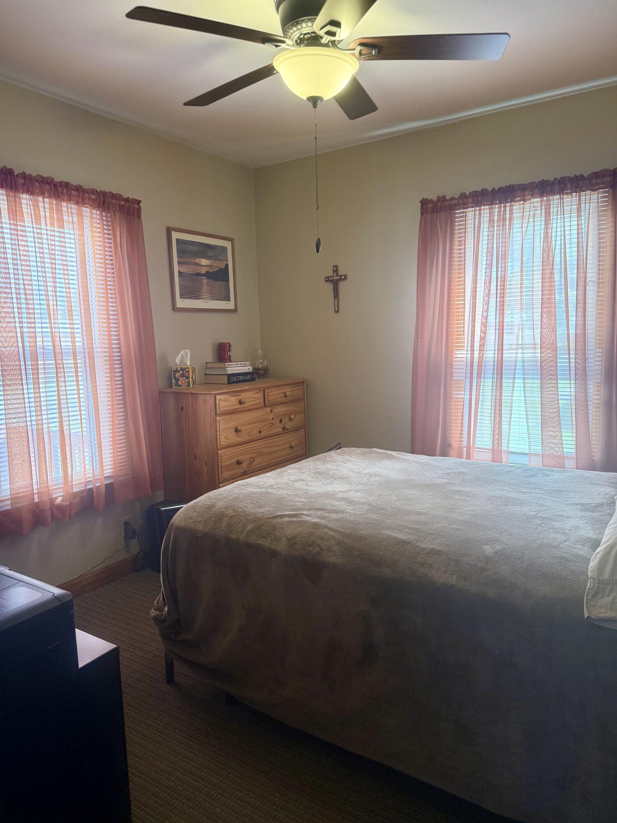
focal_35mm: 24
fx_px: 570
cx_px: 308
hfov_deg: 56.8
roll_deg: +1.0
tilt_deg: -6.3
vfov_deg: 71.6
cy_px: 412
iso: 200
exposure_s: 1/113
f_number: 1.78
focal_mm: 6.76
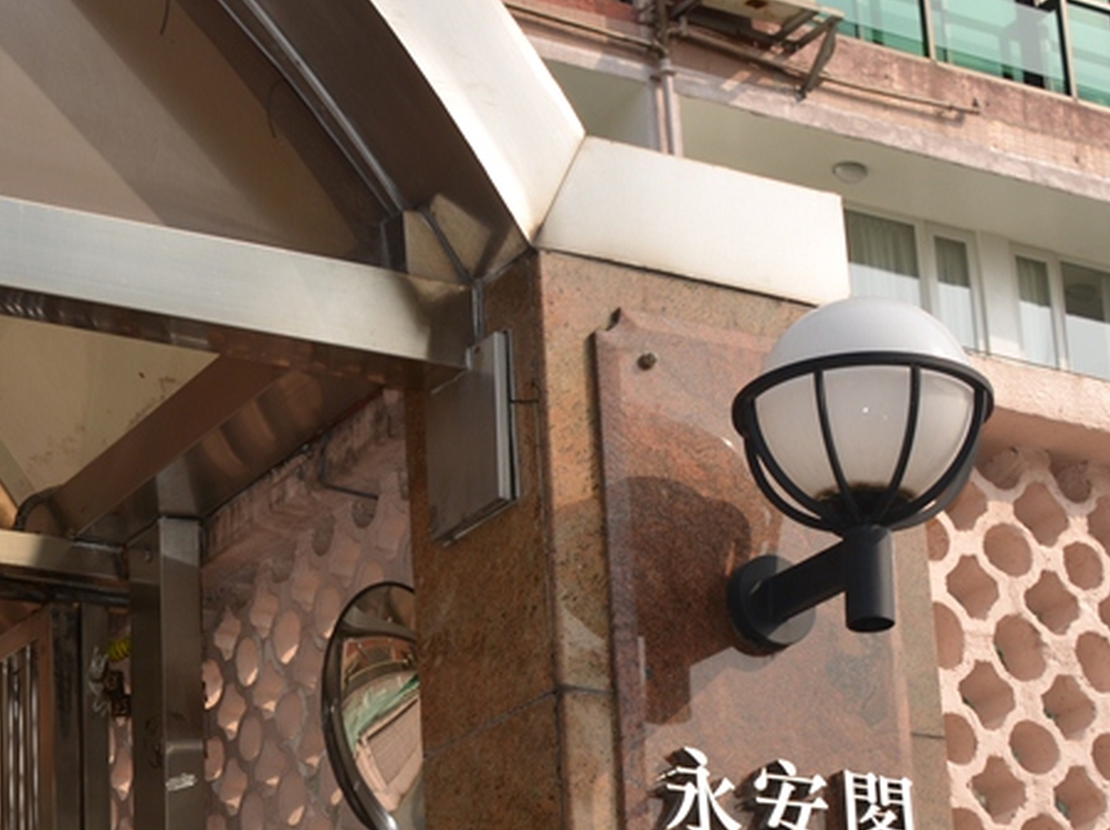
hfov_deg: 21.0
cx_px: 188
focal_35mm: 92
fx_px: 2948
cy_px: 790
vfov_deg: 15.8
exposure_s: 1/250
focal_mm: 28
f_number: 6.3
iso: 100
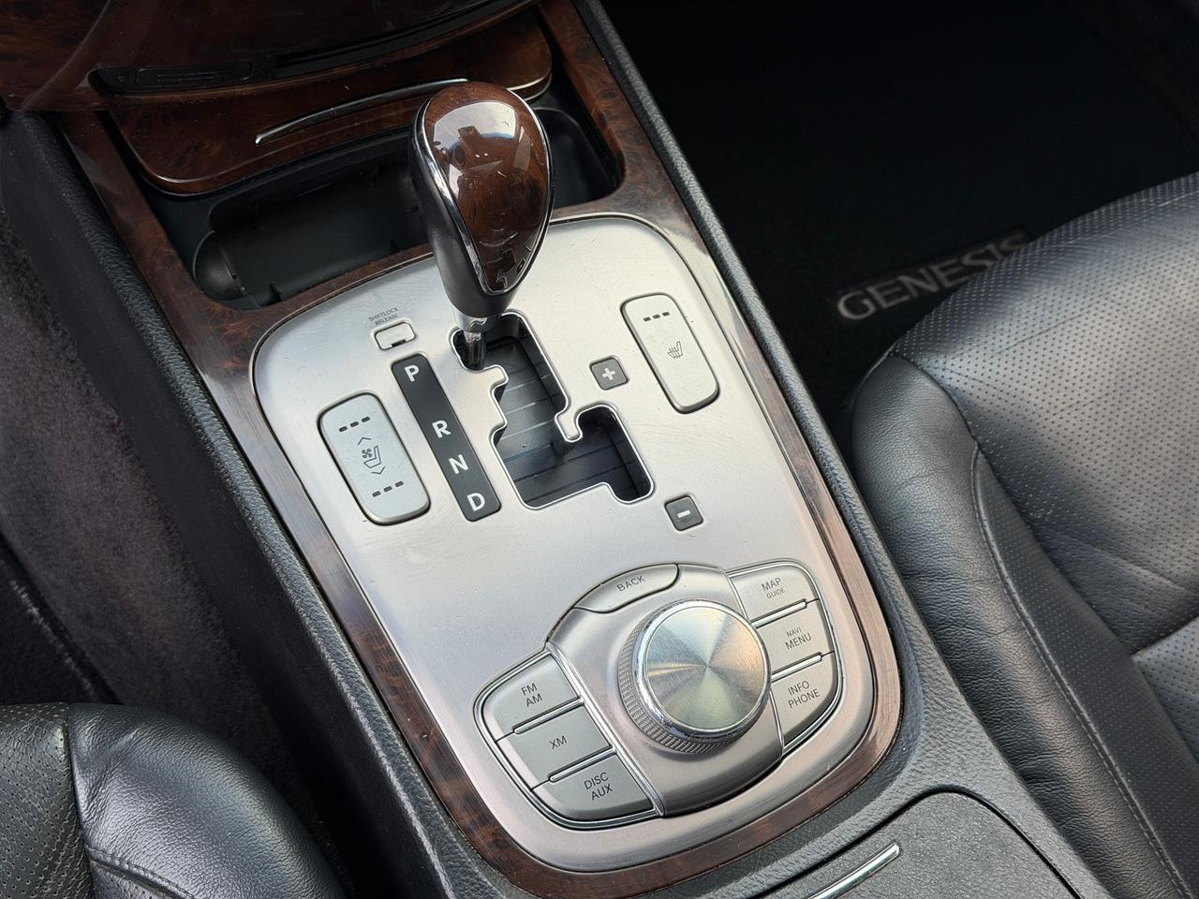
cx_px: 600
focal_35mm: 48
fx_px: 1663
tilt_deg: -57.7
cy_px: 450
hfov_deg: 39.7
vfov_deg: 30.3
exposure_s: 1/195
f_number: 1.78
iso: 50
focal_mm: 6.76
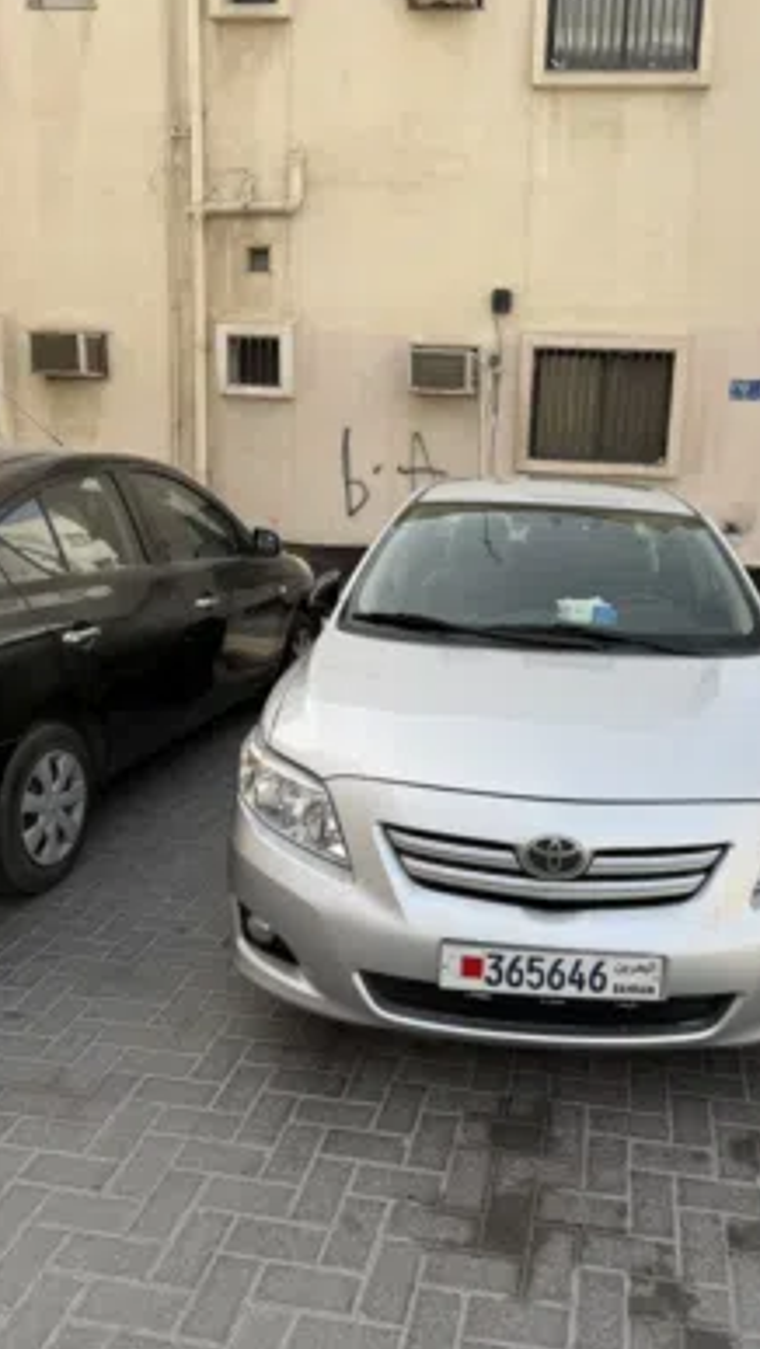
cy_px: 683
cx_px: 512
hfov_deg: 42.3
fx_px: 966
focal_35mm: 27
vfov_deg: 69.8
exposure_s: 1/2169
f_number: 1.78
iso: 80
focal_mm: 6.76
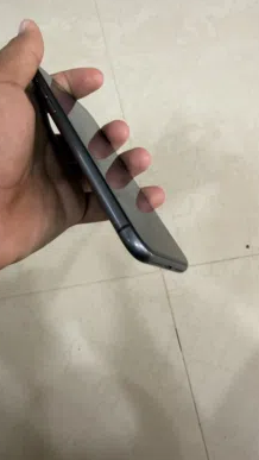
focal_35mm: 27
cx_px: 103
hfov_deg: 42.7
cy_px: 232
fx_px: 329
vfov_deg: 69.8
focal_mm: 2.22
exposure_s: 1/50
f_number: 2.2
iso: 200
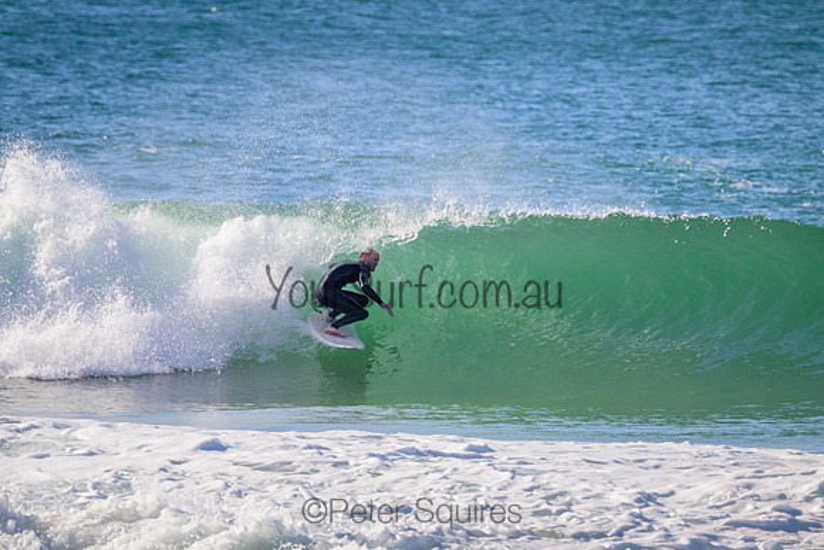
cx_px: 412
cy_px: 275
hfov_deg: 2.6
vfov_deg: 1.7
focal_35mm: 800
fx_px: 18315
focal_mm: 800
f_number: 11
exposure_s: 1/2000
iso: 1400
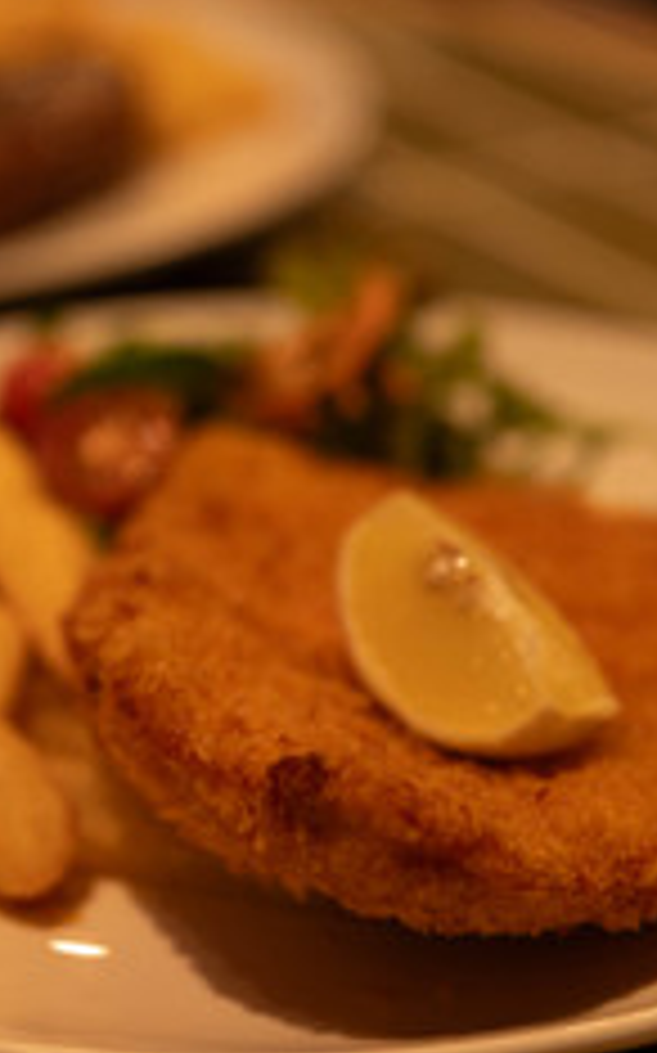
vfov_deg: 19.1
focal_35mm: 109
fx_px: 3127
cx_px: 252
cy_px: 434
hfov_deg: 12.0
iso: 160
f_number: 2
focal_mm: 50
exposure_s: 1/40
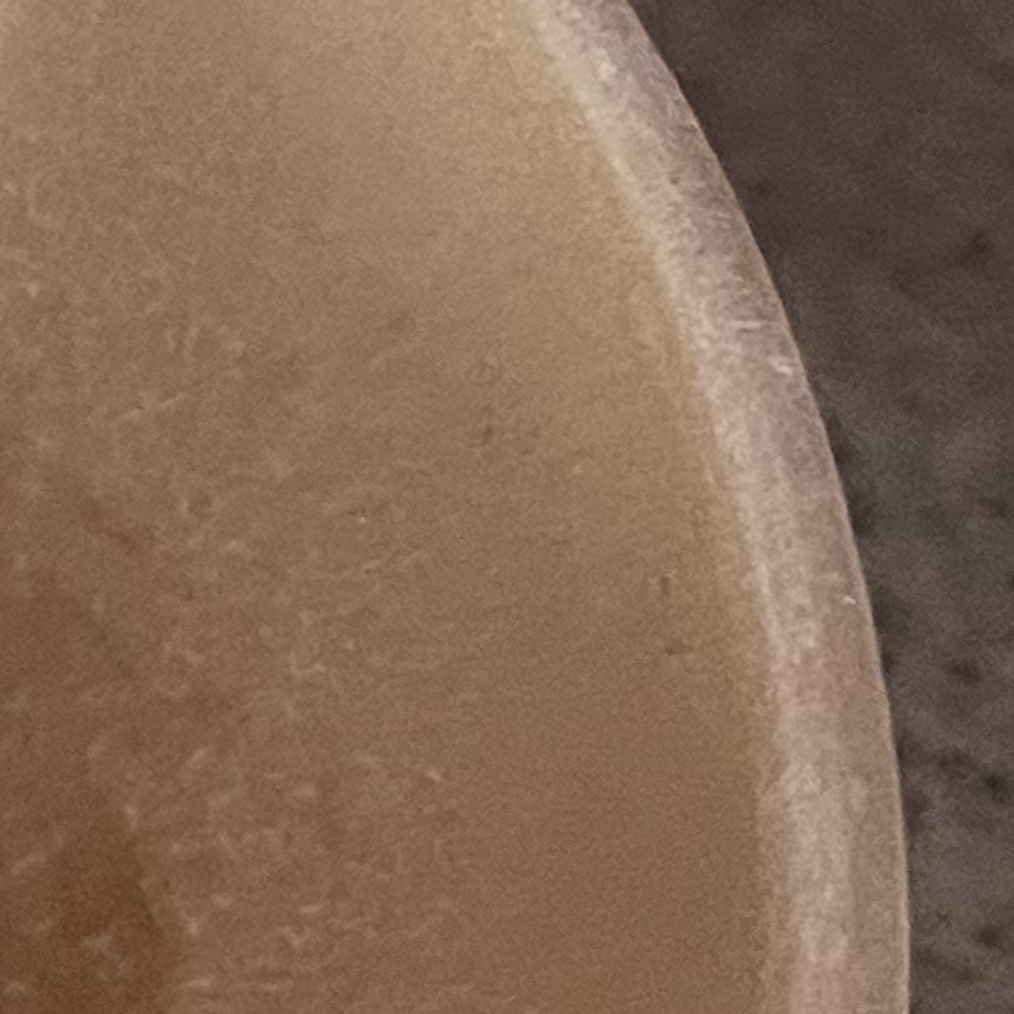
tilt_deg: -46.9
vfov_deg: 10.3
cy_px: 727
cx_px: -2672
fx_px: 5634
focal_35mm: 170
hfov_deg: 7.8
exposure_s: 1/60
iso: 320
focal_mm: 5.7
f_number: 1.5
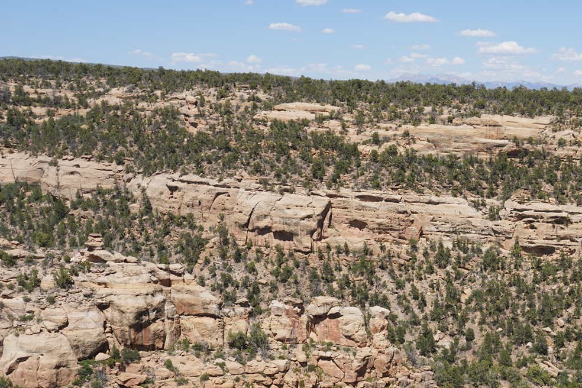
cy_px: 364
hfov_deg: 31.5
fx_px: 986
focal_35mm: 61
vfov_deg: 21.7
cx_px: 510
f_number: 16
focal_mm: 30
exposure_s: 1/100
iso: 100
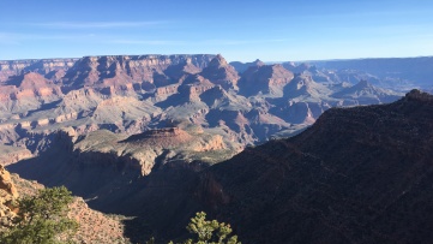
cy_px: 163
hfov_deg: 61.0
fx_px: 367
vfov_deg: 36.3
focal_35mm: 32
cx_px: 215
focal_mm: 4.15
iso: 25
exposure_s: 1/1068
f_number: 2.2
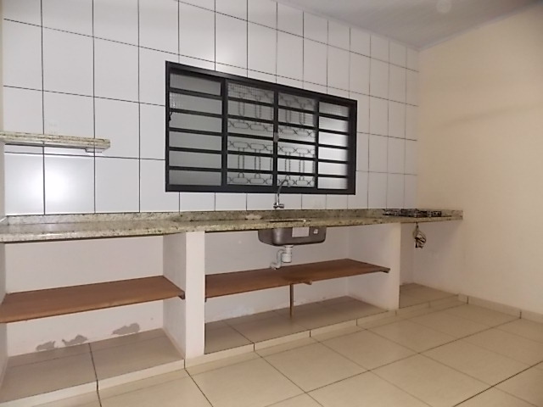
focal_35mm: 23
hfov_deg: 73.9
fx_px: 361
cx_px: 272
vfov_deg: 58.9
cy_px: 204
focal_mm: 4
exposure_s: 1/30
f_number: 3.1
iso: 200
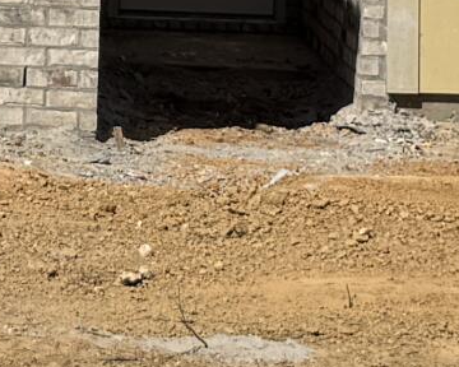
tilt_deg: +3.4
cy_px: -395
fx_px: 2649
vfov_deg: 7.6
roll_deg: -3.2
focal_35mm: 195
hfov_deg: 9.9
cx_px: 98
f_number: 1.78
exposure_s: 1/7937
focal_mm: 6.76
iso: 80
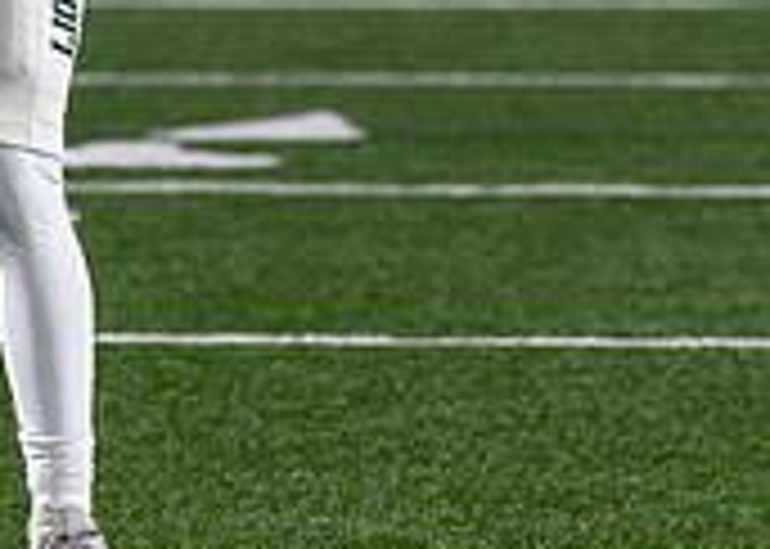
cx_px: -102
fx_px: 15411
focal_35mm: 705
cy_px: -462
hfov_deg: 2.9
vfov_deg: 2.0
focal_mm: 119
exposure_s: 1/1000
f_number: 2.8
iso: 2000
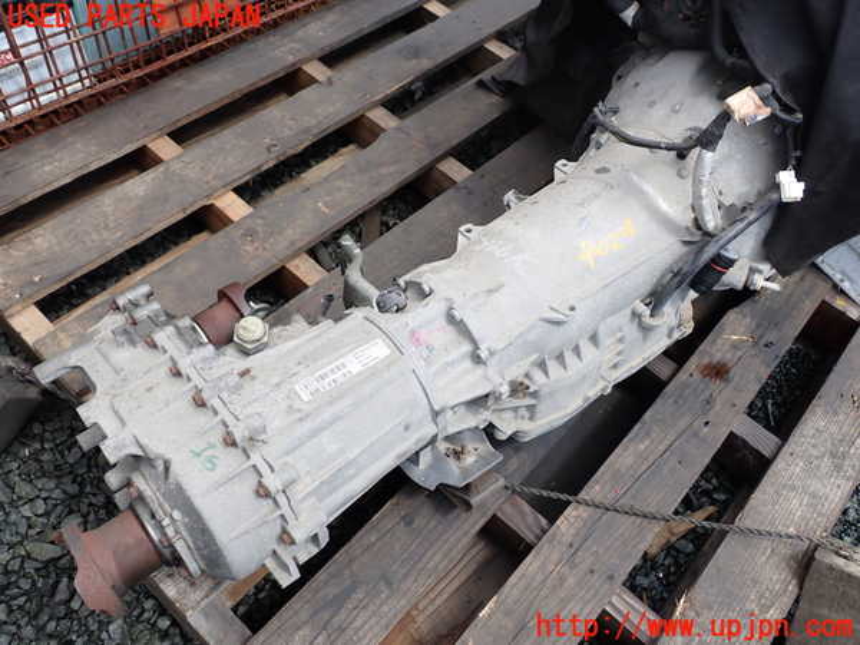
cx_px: 430
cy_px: 322
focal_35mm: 30
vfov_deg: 46.8
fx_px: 745
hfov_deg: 60.0
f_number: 3.2
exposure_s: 1/400
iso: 100
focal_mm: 5.4
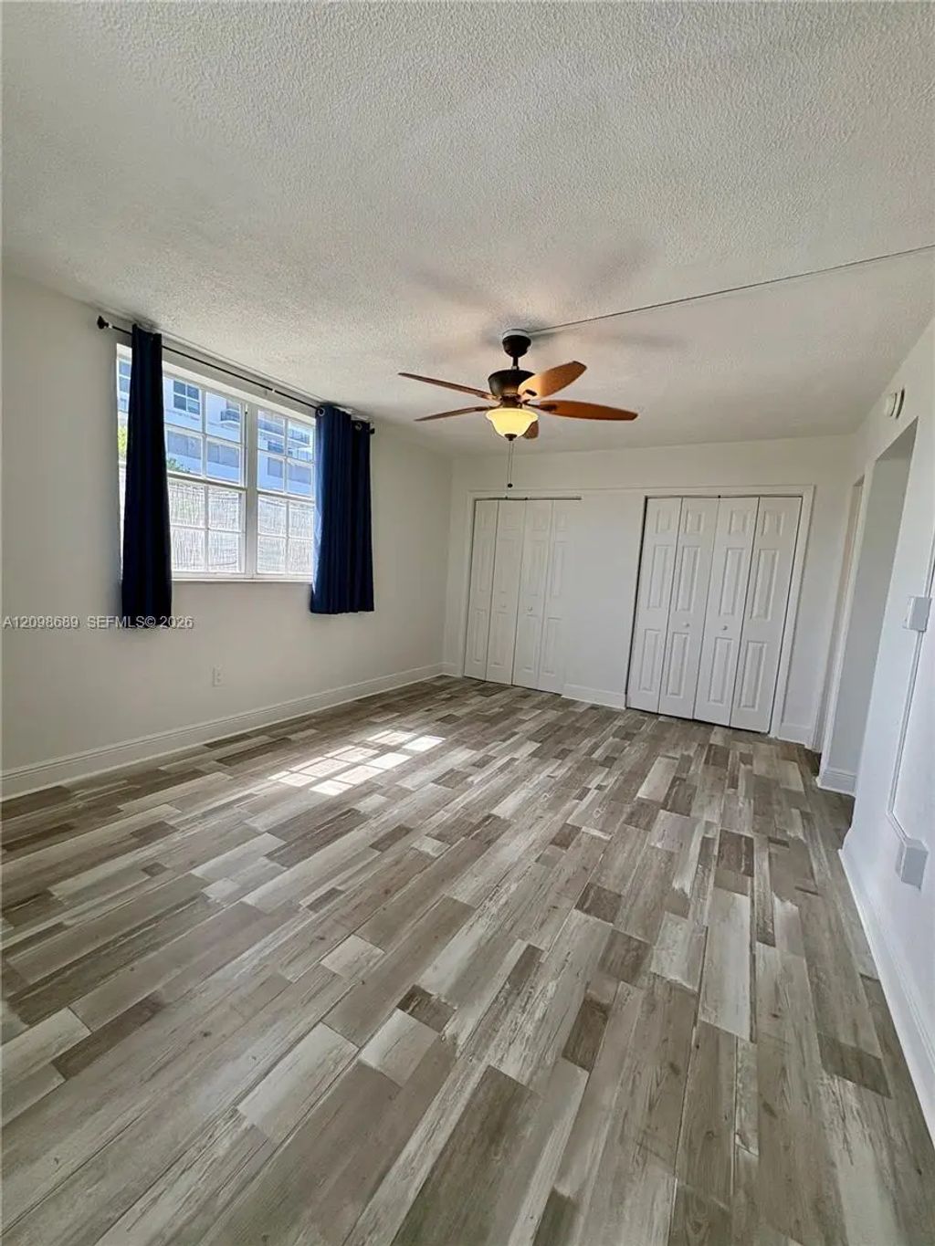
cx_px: 468
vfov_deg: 102.1
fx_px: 504
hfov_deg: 85.7
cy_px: 623
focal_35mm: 14
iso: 64
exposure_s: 1/153
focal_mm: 2.22
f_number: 2.2
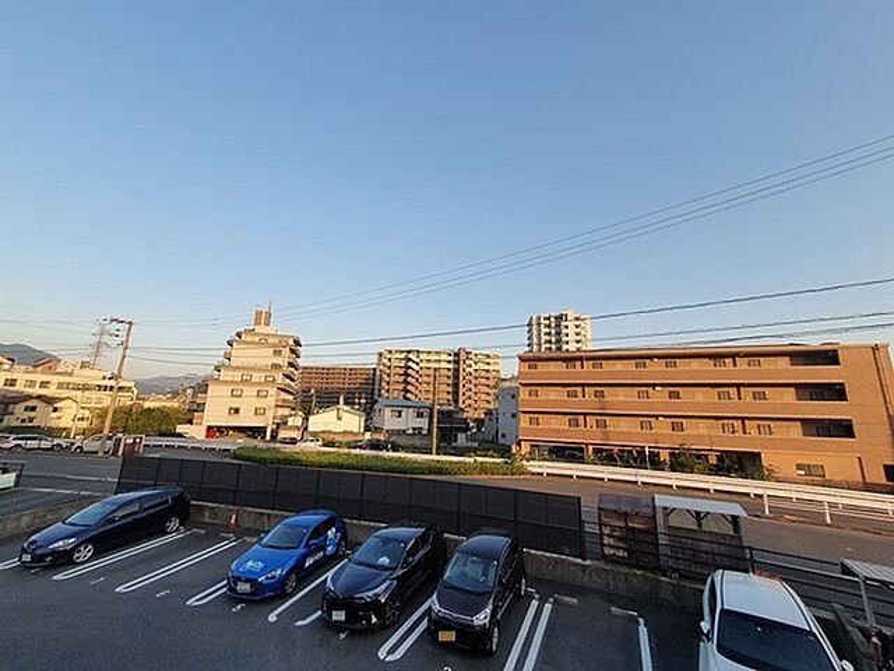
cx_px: 447
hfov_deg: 106.2
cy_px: 336
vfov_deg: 89.9
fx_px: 336
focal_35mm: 13
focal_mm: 1.8
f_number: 2.2
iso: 50
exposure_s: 1/342
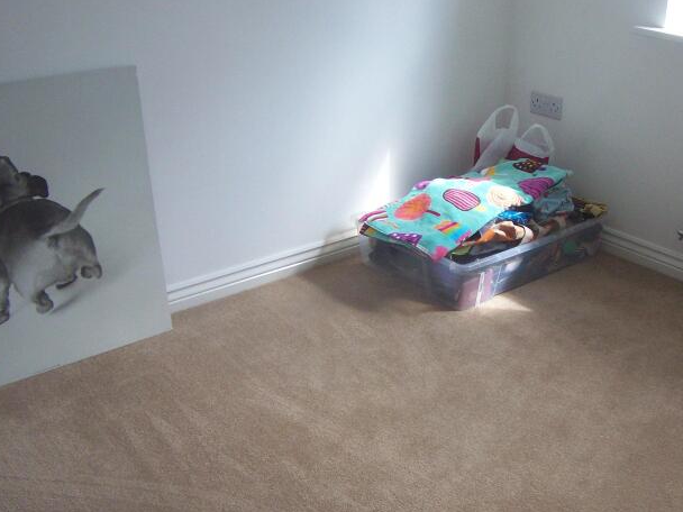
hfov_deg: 30.2
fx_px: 1263
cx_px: 422
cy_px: 211
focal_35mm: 64
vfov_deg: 22.9
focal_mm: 6.3
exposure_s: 1/60
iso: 100
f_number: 2.8
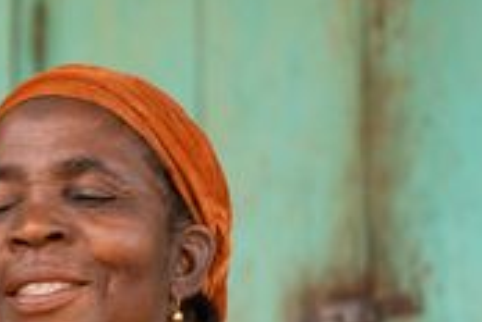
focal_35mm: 221
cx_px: -216
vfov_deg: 6.2
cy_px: 357
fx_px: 2959
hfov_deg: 9.1
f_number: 2.8
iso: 100
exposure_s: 1/400
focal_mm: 50
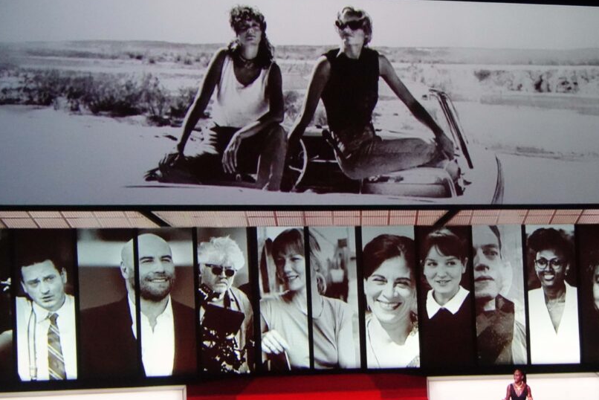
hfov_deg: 16.1
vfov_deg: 10.8
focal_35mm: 127
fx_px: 2114
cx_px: 363
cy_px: 246
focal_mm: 36.72
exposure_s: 1/100
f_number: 4
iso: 4000
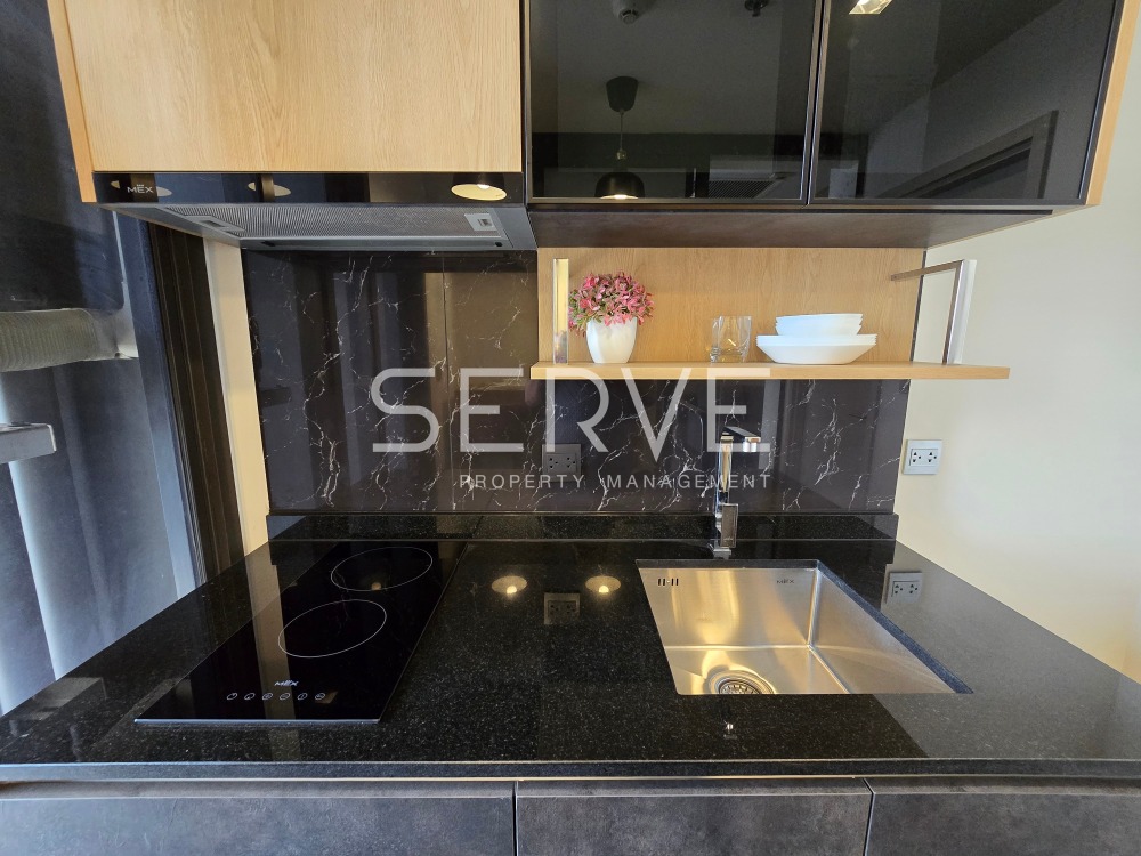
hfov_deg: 106.2
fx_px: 429
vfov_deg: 89.9
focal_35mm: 13
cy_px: 428
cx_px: 570
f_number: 2.2
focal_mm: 2.2
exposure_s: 1/50
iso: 500
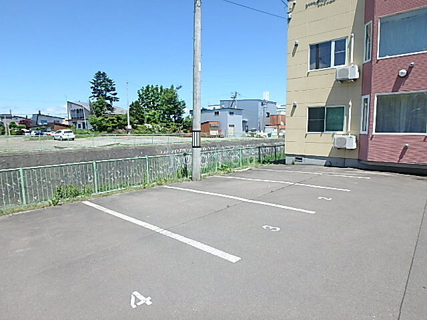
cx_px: 214
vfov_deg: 63.4
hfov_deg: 79.0
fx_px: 259
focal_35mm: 21
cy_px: 160
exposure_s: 1/1000
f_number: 3.5
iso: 125
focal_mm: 3.7
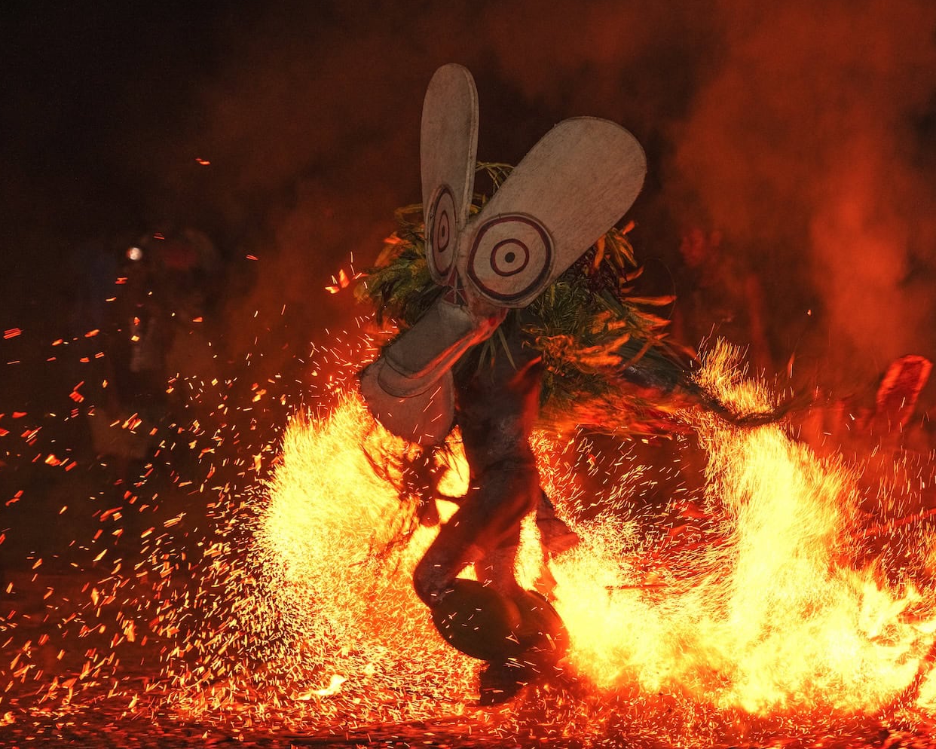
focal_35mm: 170
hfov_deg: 11.3
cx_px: 488
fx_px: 4710
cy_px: 373
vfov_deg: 9.1
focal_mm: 150
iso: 1600
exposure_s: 1/60
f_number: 2.8
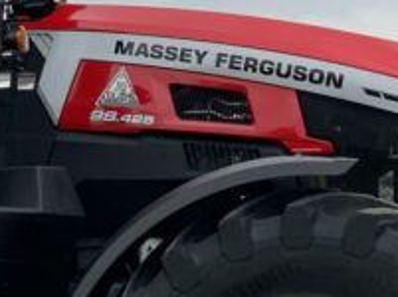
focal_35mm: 148
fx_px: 1699
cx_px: 87
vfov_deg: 10.0
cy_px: 91
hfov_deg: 13.3
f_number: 1.8
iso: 16
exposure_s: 1/524
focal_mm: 3
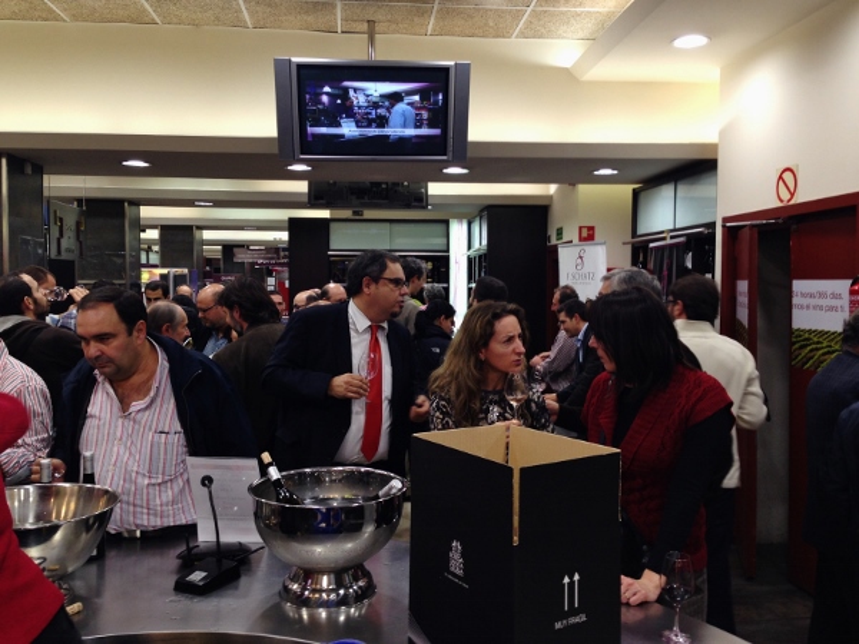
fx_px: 819
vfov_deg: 42.9
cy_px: 322
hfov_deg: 55.4
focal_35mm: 33
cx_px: 430
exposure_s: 1/30
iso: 50
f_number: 2.4
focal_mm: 4.12
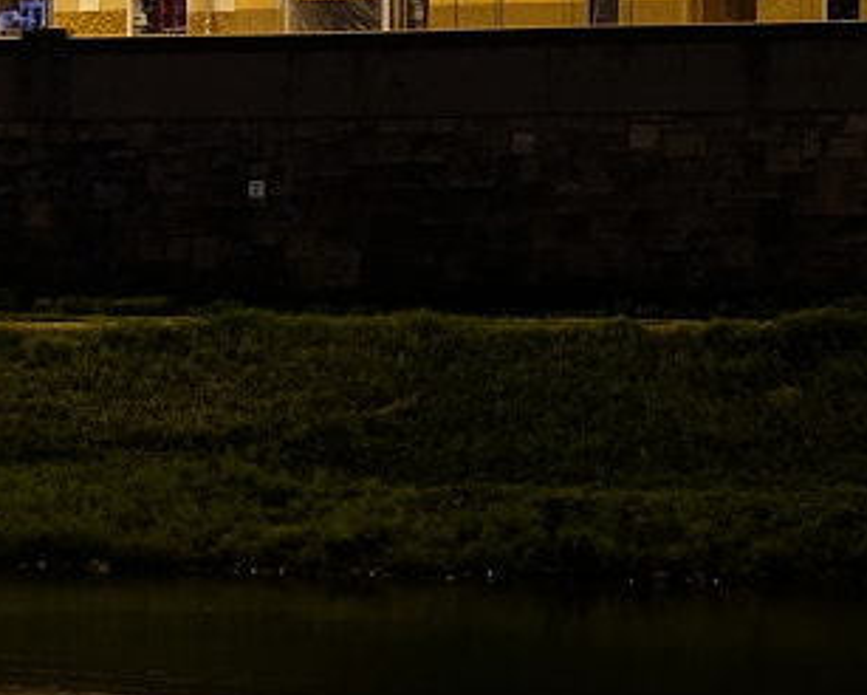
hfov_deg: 8.5
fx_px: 5392
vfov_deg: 7.4
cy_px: 616
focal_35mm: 210
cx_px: -1144
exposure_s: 13
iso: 200
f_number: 8
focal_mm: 28.9
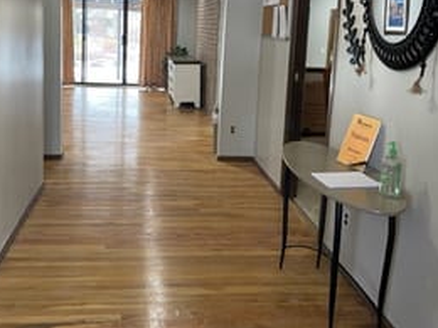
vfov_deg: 35.4
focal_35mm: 40
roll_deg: -2.4
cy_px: 98
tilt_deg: -8.4
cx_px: 190
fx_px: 506
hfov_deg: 46.7
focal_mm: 5.1
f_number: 1.6
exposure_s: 1/60
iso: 125
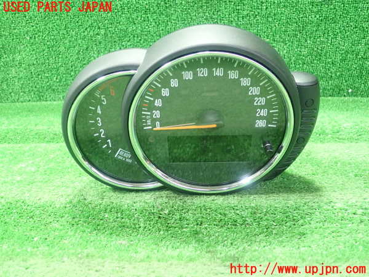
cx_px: 184
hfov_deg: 60.0
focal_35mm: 30
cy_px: 138
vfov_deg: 46.8
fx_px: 320
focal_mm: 5.5
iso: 800
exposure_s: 1/50
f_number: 2.3
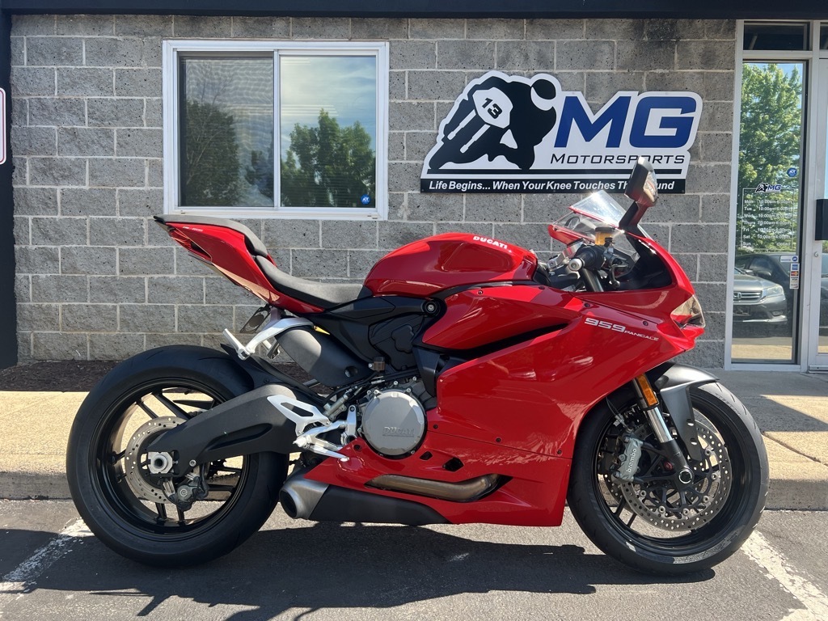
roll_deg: +0.7
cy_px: 310
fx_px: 622
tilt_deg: -3.6
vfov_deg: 53.1
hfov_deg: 67.3
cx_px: 414
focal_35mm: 26
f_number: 1.5
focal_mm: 5.7
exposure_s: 1/859
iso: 50
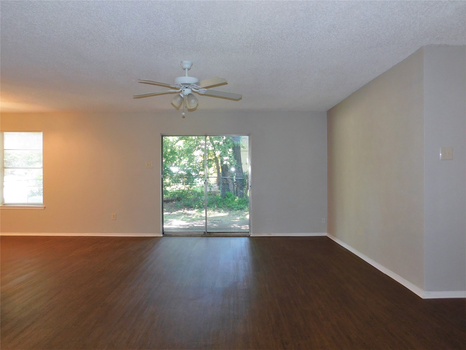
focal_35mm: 23
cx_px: 233
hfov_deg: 73.9
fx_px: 310
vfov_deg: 58.9
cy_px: 175
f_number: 3
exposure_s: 1/30
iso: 200
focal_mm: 4
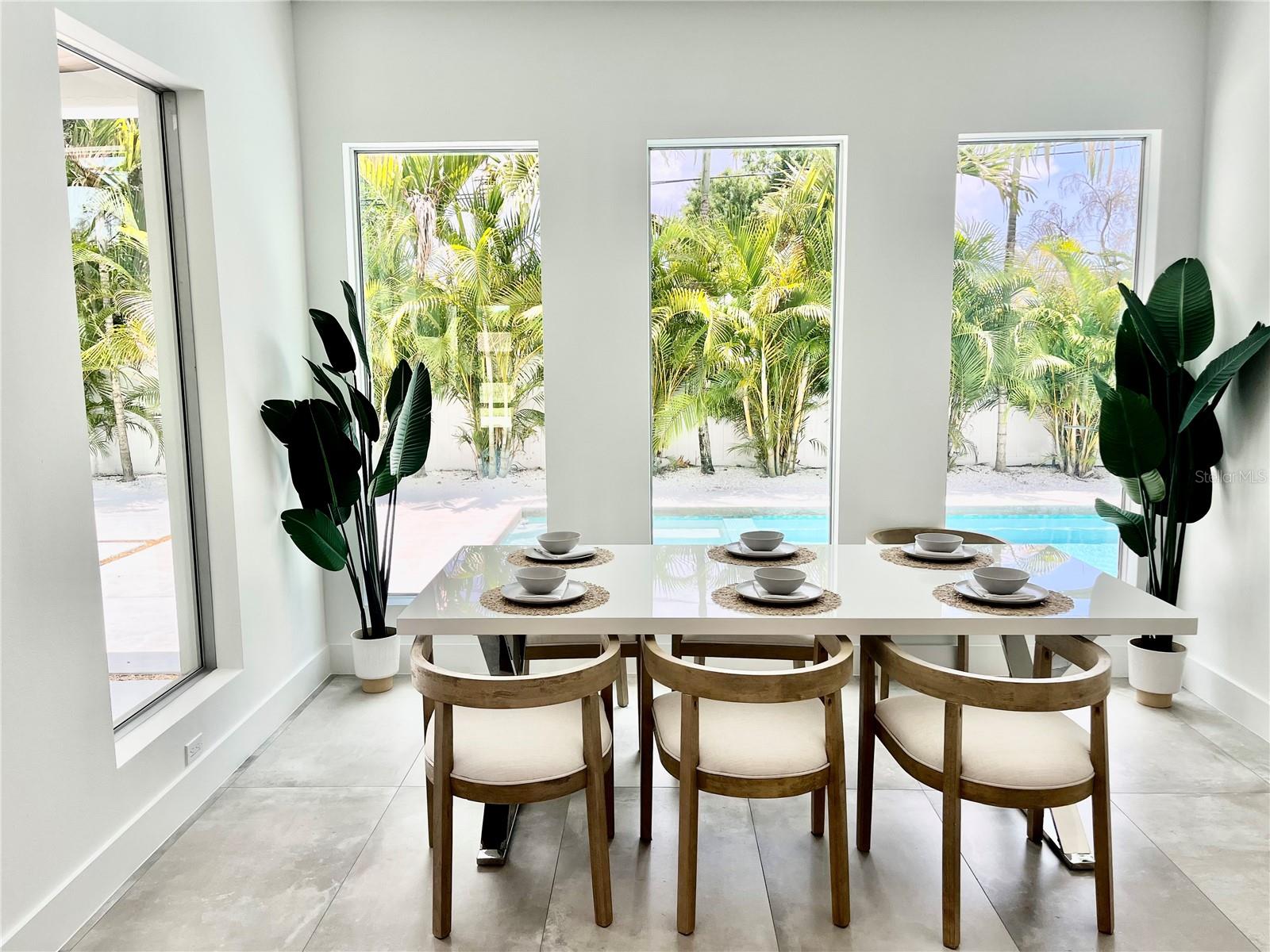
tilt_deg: -7.8
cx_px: 635
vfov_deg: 53.1
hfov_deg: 67.3
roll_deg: +0.6
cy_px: 476
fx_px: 954
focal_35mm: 26
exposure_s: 1/718
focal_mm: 5.1
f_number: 1.6
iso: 50
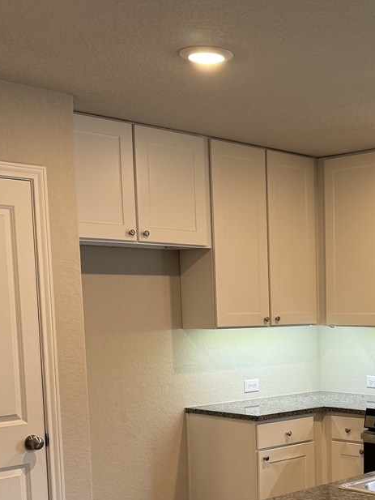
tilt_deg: -5.9
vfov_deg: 33.5
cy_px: 388
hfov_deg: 24.9
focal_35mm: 56
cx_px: 374
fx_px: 809
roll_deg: -0.1
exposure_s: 1/120
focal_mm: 6.76
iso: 160
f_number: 1.78
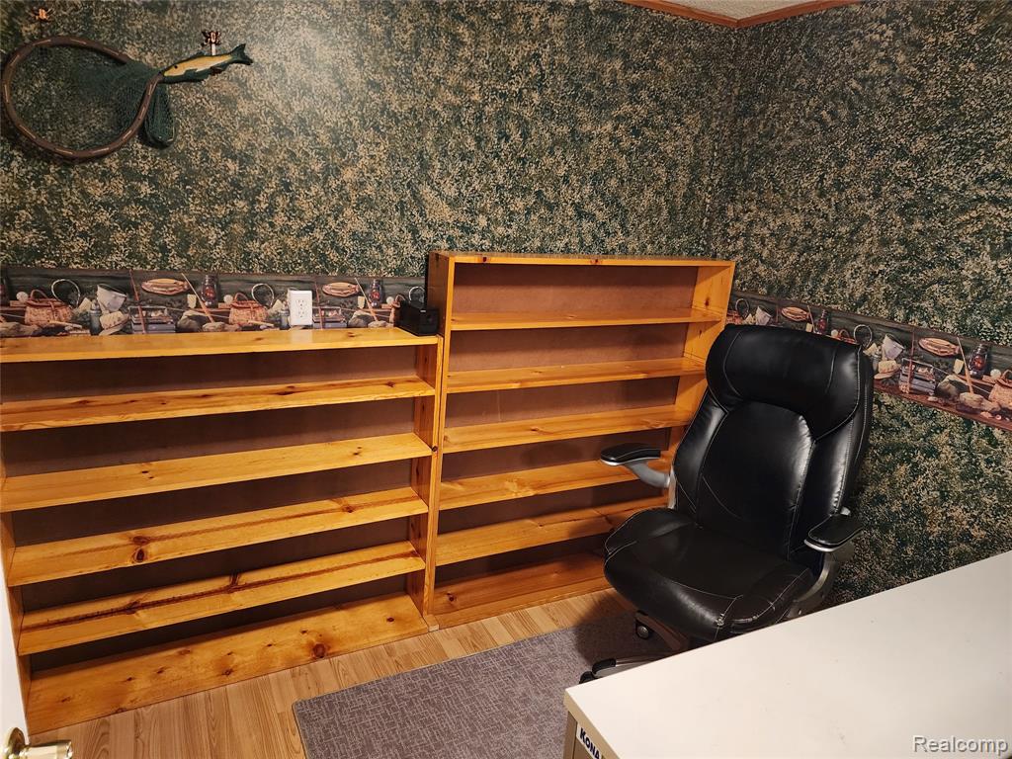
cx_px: 506
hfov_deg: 73.9
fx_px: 672
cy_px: 380
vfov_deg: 58.9
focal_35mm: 23
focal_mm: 6.4
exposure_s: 1/40
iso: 640
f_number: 1.8
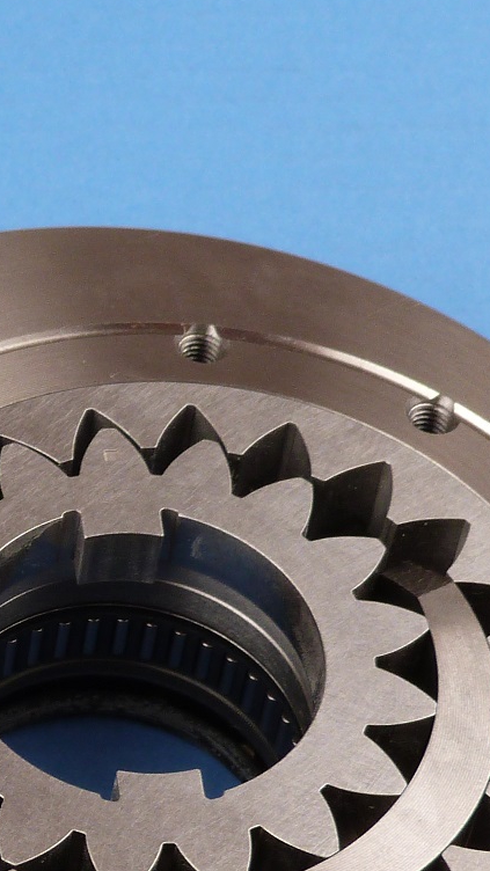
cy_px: 629
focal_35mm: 142
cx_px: -264
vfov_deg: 15.1
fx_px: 3280
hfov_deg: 8.3
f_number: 3.2
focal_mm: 8.7
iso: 125
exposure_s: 1/60
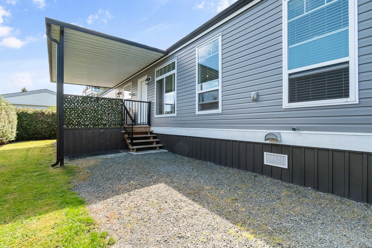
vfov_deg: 77.3
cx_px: 186
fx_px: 155
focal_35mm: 15
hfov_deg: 100.4
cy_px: 124
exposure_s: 1/320
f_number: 7.1
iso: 200
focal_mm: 10
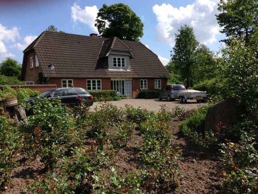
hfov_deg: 53.9
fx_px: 254
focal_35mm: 34
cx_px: 130
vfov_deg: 41.8
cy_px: 96
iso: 50
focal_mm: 4.12
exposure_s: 1/1391
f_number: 2.4
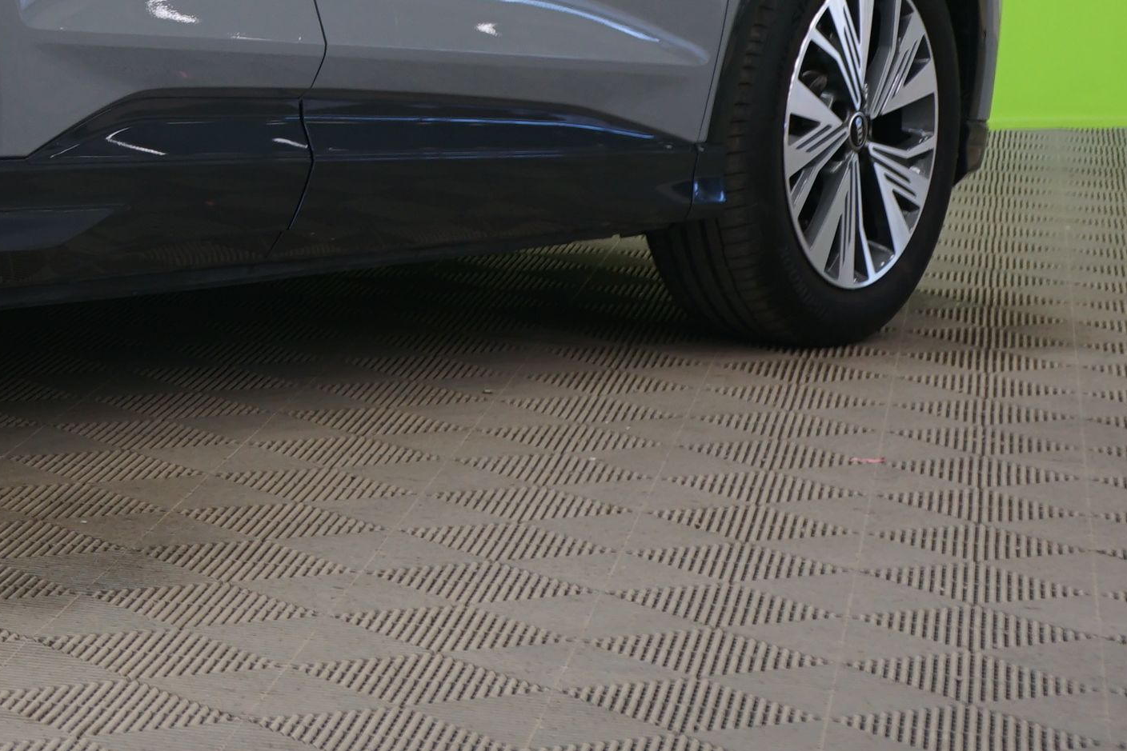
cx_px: -279
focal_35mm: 137
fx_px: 4289
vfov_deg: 9.8
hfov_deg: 14.4
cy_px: -282
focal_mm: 49
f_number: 4.5
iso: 400
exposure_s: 1/8
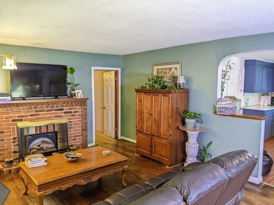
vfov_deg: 51.4
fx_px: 214
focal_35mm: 27
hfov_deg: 65.3
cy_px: 102
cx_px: 137
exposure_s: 1/59.9
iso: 519
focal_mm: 4.44
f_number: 1.8
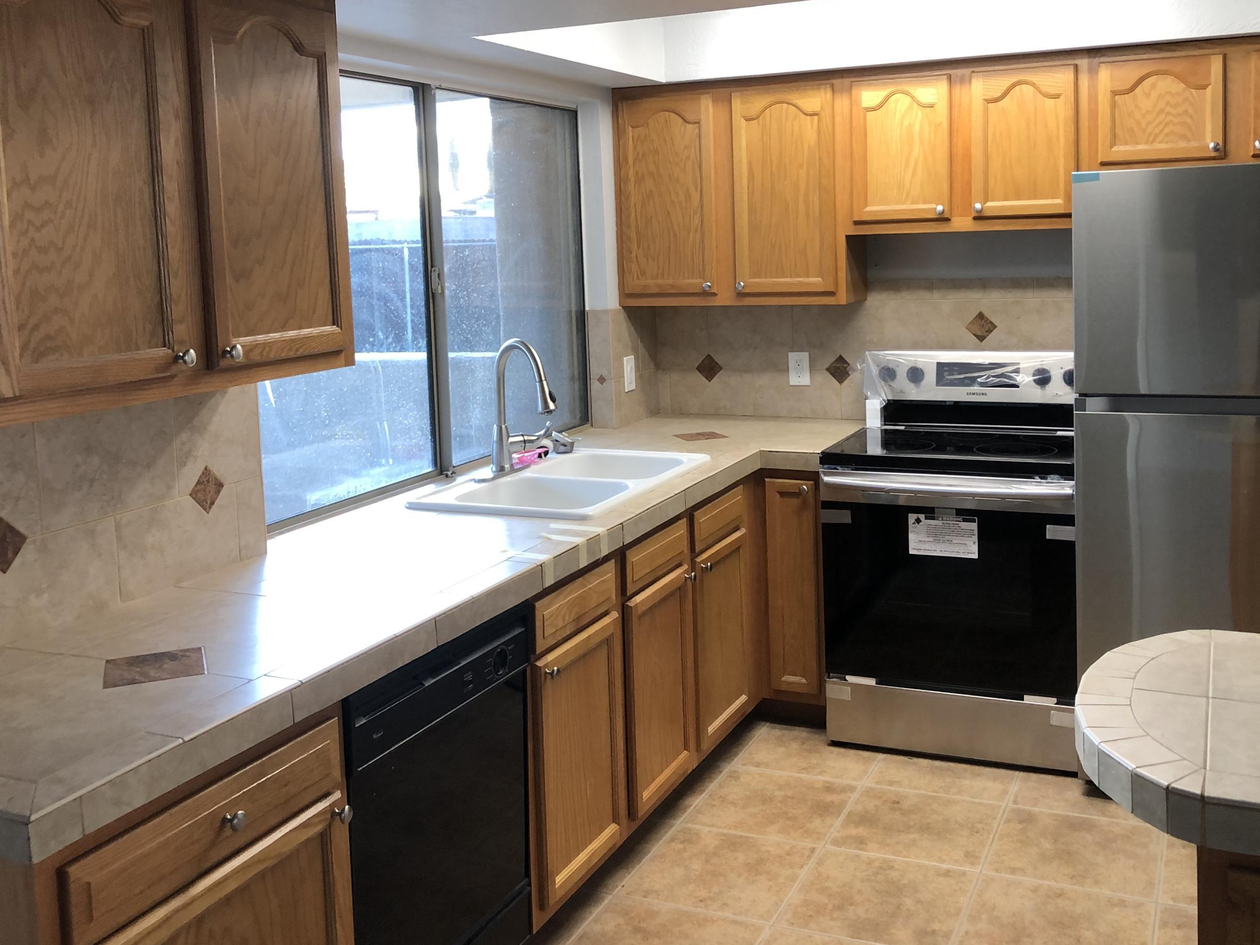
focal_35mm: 35
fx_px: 1274
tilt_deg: -5.1
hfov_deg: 52.5
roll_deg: +1.3
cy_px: 369
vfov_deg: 40.5
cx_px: 690
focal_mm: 3.99
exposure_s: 1/24
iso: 40
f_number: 1.8
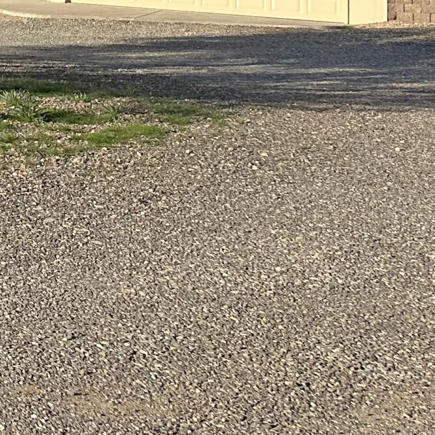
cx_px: -516
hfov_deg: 14.2
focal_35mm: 95
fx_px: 1351
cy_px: -216
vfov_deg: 16.6
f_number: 1.78
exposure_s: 1/2660
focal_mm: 6.86
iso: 80
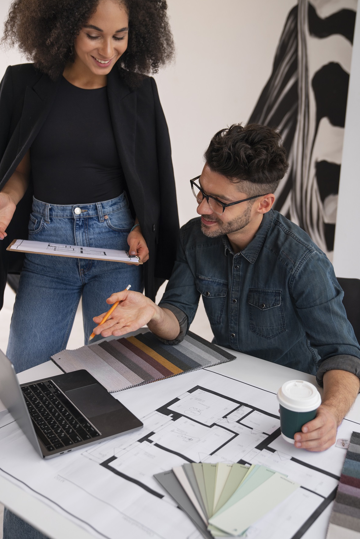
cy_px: 254
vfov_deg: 49.5
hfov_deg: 34.2
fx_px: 585
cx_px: 183
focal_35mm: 39
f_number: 3.5
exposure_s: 1/160
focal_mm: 36
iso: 500
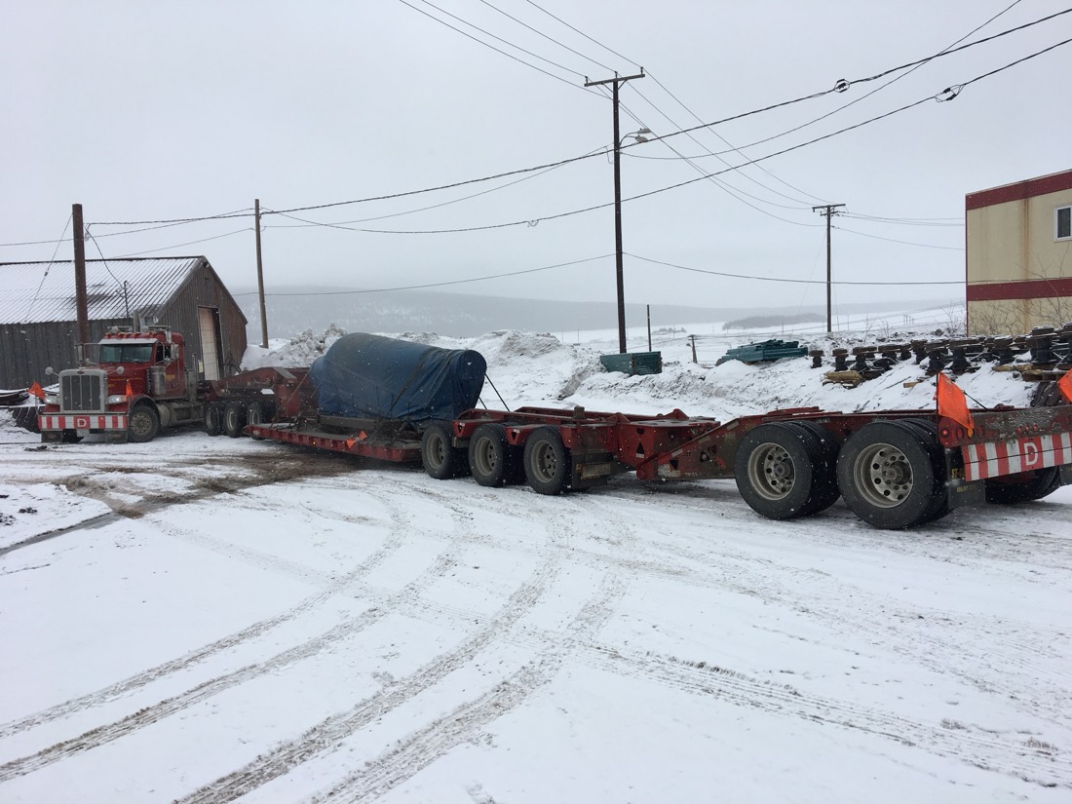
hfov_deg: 61.7
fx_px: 898
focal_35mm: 29
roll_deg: +1.9
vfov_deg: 48.2
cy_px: 402
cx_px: 536
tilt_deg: -6.2
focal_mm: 4.15
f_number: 2.2
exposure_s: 1/1425
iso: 25
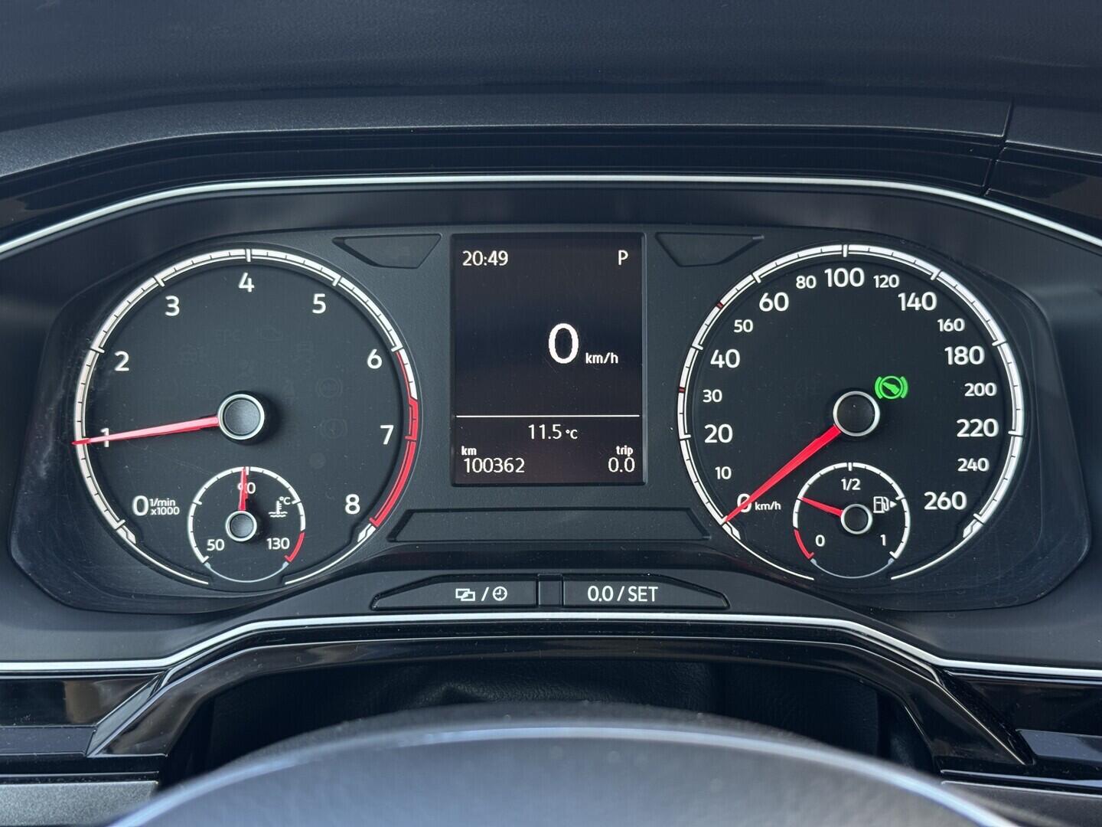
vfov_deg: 30.3
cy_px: 414
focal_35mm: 48
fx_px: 1528
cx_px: 551
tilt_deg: -20.4
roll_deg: -1.0
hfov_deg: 39.7
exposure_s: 1/121
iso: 100
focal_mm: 6.76
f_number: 1.78
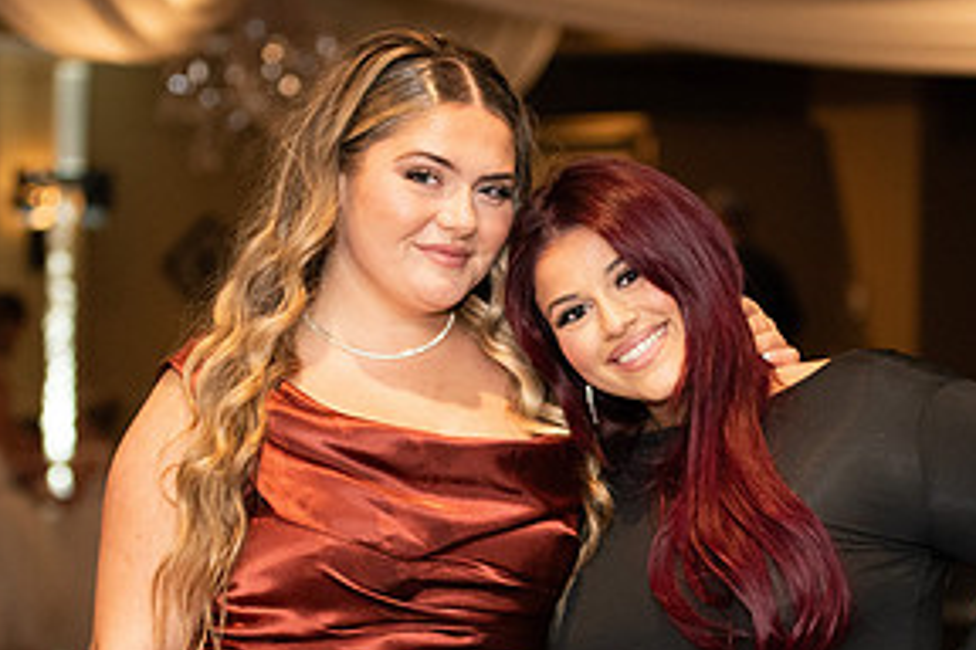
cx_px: 593
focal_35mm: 141
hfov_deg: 14.5
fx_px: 3822
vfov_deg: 9.7
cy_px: 513
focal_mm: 70
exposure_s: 1/160
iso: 2000
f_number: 2.8
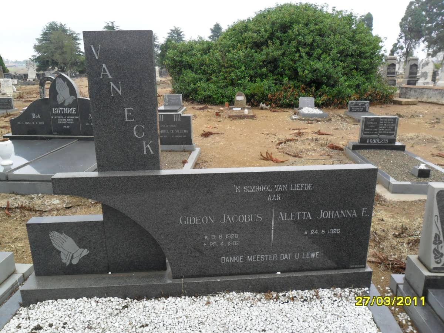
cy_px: 166
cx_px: 222
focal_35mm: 27
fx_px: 346
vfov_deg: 51.4
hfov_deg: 65.3
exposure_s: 1/250
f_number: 3.5
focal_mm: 4.9
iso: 100
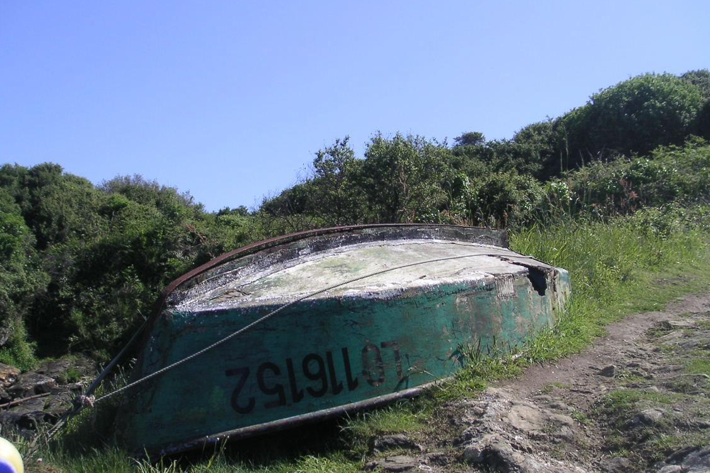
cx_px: 328
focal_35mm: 45
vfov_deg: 29.9
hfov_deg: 43.6
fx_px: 887
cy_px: 248
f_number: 6.7
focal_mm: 6
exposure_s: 1/180
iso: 50
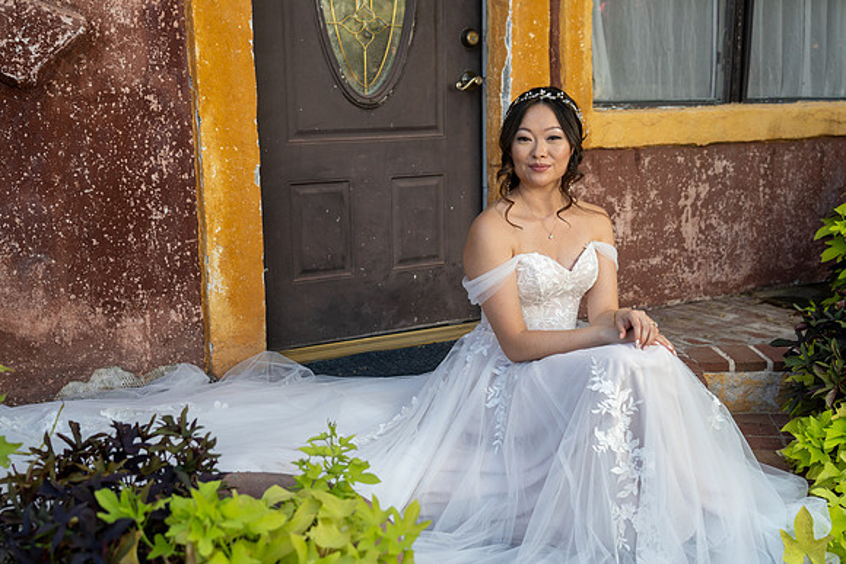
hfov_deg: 47.4
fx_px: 964
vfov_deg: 32.6
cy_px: 282
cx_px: 423
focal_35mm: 41
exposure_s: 1/200
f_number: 4
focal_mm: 41
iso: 125
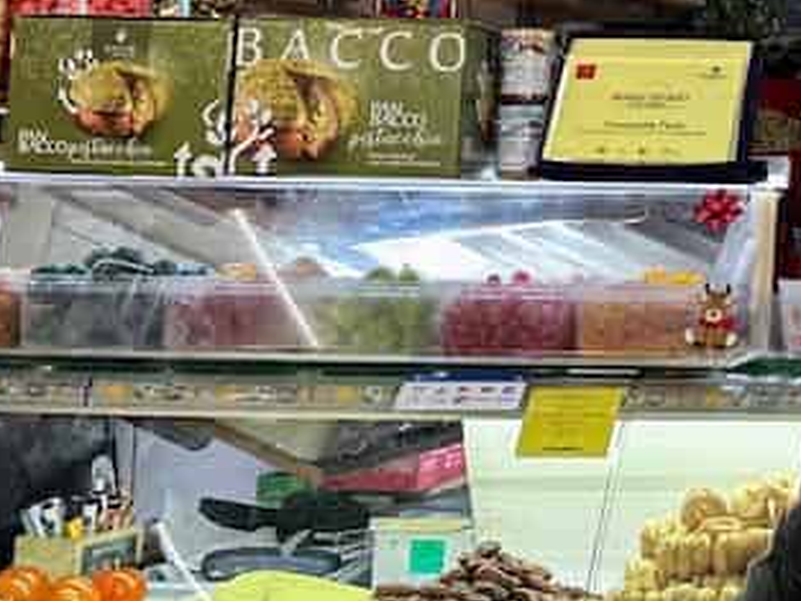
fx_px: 2130
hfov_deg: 19.6
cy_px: 23
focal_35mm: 92
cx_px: 1054
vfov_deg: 15.8
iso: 80
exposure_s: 1/100
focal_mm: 6.9
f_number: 1.8
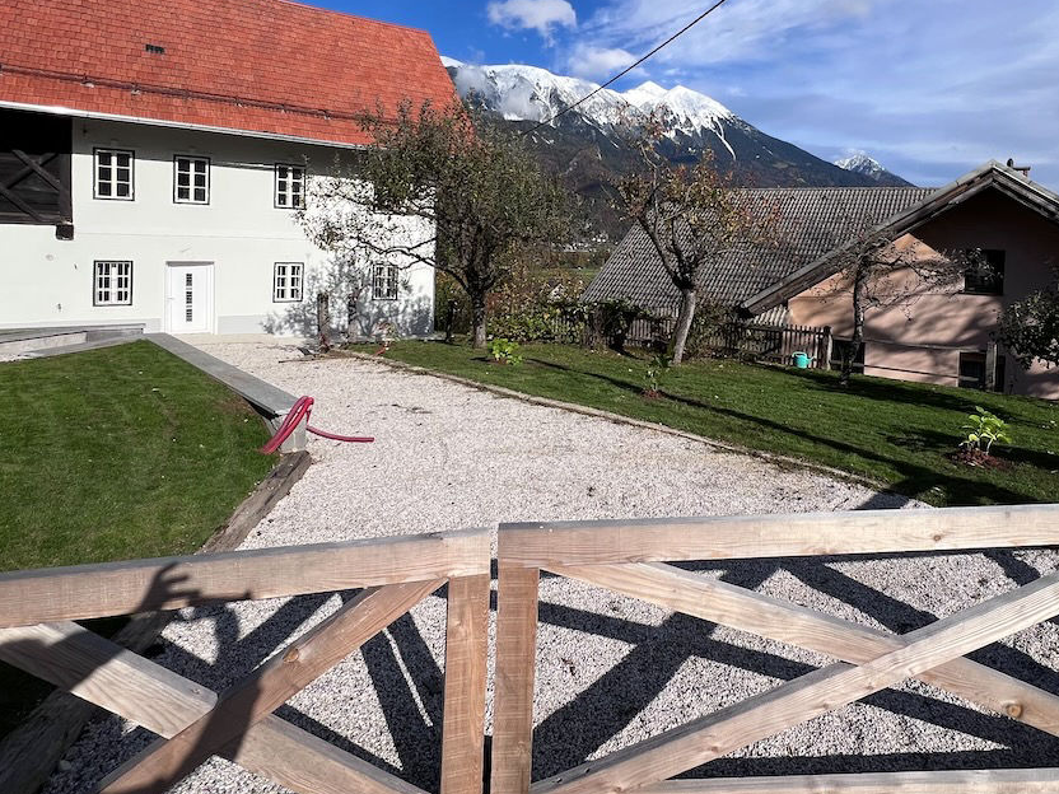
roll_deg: -2.1
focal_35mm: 20
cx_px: 650
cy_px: 272
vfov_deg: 64.5
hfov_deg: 80.5
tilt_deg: -2.9
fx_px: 612
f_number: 1.8
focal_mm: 1.57
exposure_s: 1/2538
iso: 32
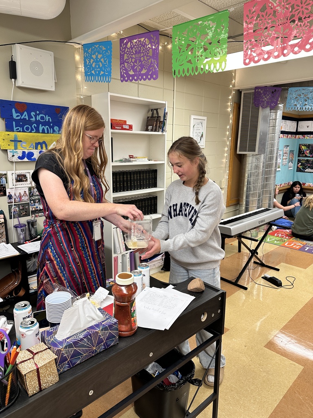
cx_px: 156
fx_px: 289
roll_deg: -1.2
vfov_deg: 71.6
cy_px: 209
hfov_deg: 56.8
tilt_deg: -11.7
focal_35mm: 24
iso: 160
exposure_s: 1/60
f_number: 1.78
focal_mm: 6.86
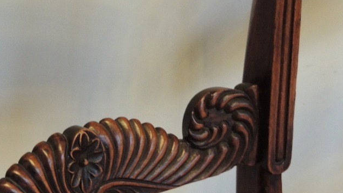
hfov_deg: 16.0
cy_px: 34
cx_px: 76
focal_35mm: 133
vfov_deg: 9.1
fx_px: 1210
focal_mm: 13.3
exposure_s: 1/30
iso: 400
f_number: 3.9
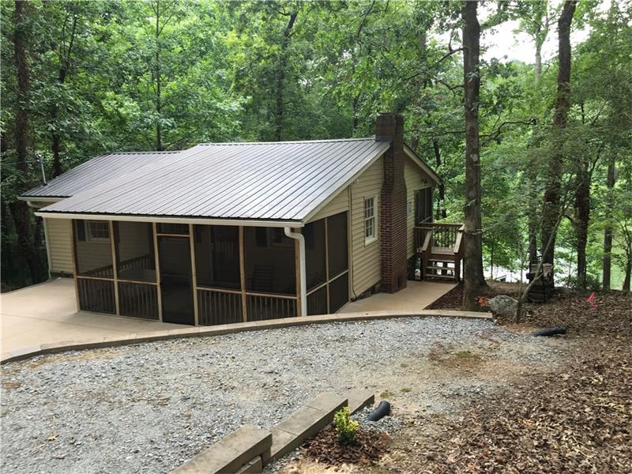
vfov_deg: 48.2
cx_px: 316
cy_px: 237
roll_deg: +1.2
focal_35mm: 29
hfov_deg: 61.7
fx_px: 529
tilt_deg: -8.2
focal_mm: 4.15
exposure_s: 1/60
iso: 32
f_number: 2.2
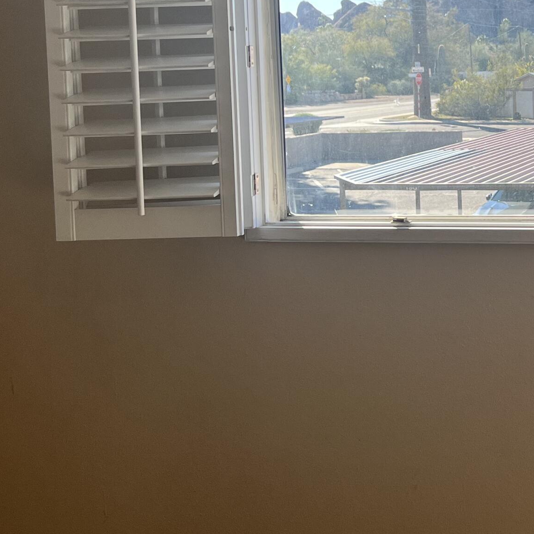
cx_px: 599
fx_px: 1047
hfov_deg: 26.2
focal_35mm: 60
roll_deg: +2.3
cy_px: 93
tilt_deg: -2.4
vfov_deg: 27.9
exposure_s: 1/1389
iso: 50
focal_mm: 5.1
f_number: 1.6
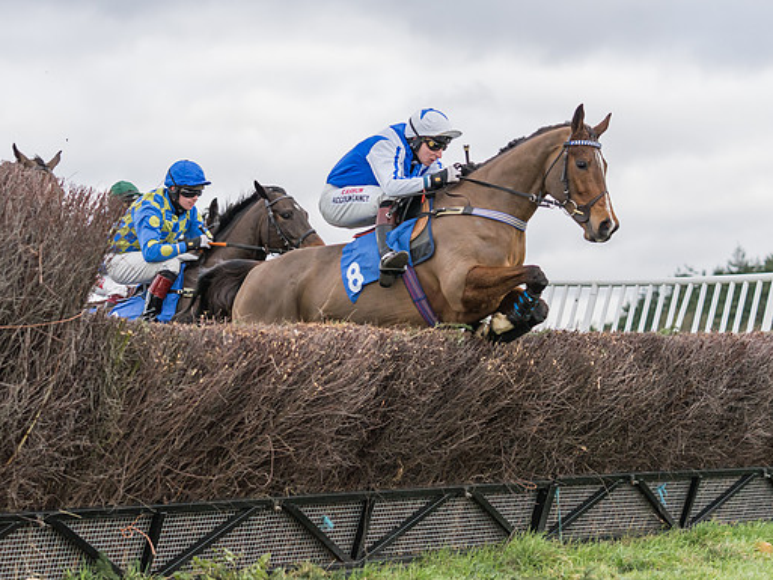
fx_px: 2479
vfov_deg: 13.3
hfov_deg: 17.7
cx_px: 384
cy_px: 196
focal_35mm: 111
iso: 800
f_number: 2.8
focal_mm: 70
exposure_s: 1/1000
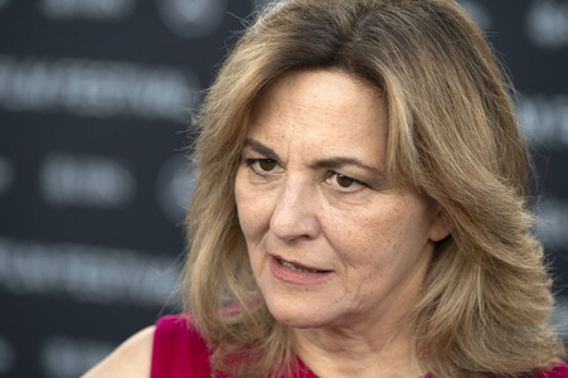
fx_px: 3153
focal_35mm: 200
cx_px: 284
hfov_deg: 10.3
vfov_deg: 6.9
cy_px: 189
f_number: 4.5
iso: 400
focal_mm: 200
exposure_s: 1/200
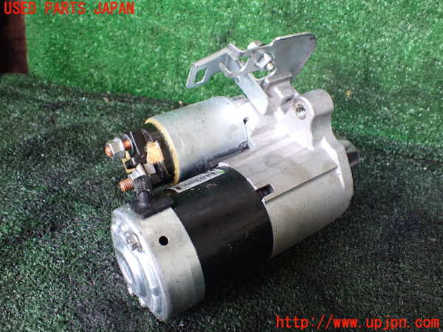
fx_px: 384
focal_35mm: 30
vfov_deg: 46.8
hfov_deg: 60.0
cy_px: 166
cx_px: 222
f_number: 2.3
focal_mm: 5.4
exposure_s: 1/60
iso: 800
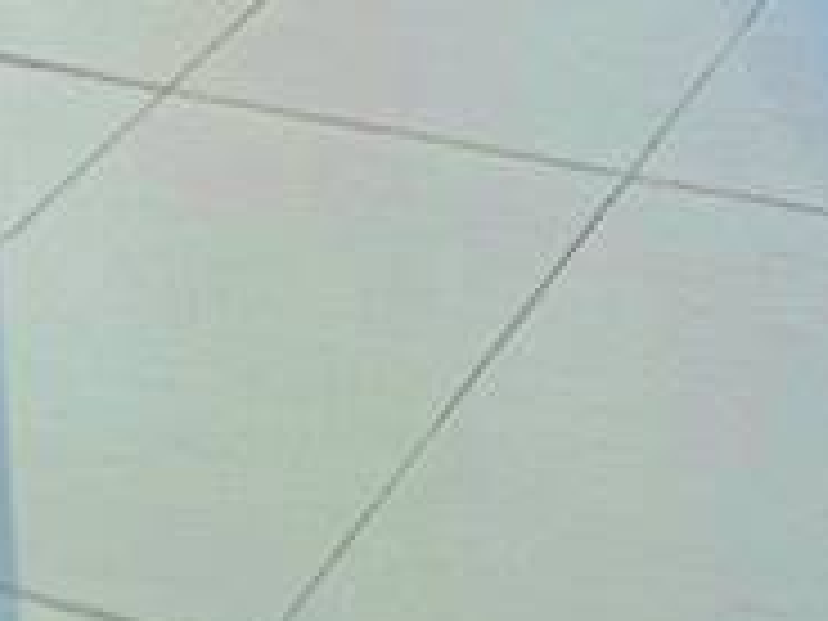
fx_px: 2440
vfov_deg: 9.2
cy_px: -1566
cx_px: 1364
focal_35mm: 102
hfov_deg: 16.8
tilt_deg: -2.4
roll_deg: +1.3
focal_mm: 1.57
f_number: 1.8
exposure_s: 1/60
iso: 125
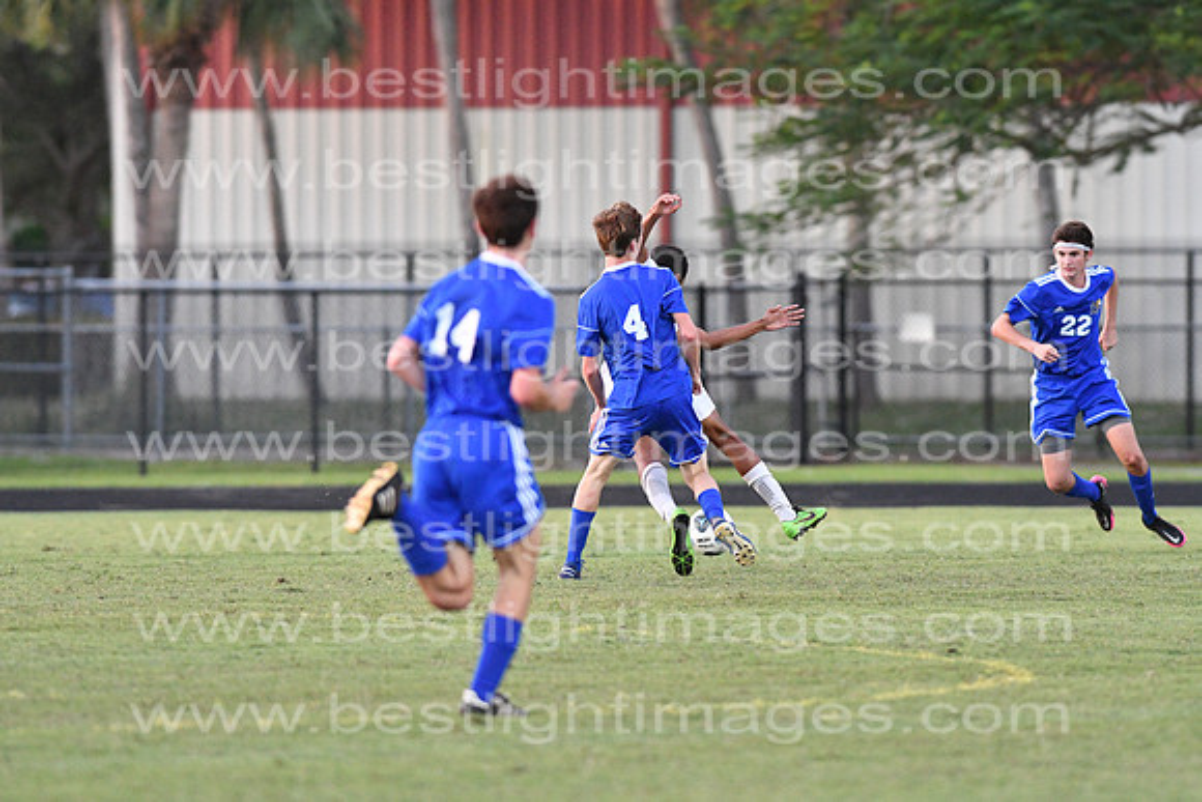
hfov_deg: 4.6
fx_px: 15028
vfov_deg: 3.1
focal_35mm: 450
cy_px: 401
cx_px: 601
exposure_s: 1/1000
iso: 4000
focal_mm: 300
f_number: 4.5
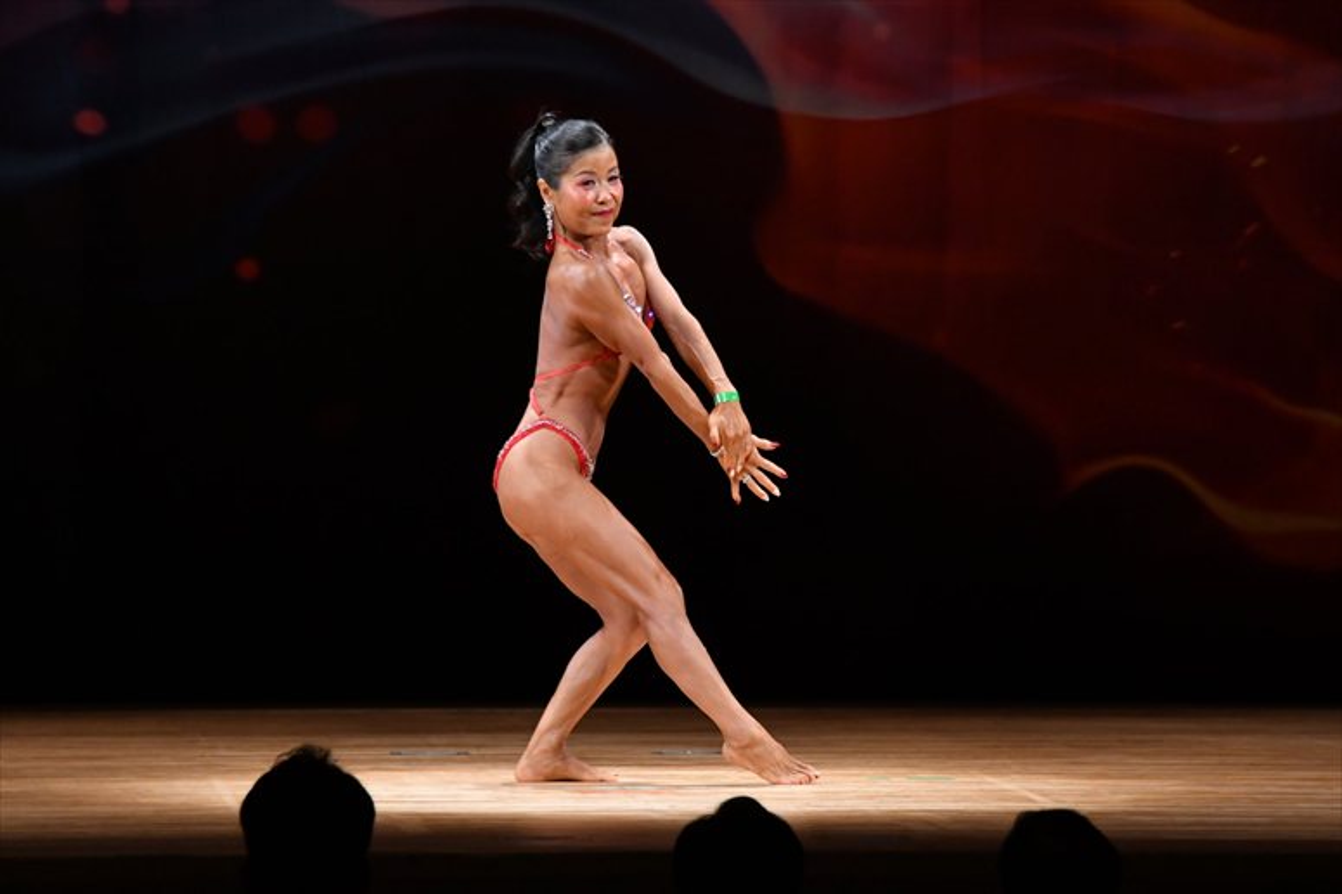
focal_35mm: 255
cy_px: 447
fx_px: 9501
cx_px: 671
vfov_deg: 5.4
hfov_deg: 8.1
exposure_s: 1/400
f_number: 5.6
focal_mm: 170
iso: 3200
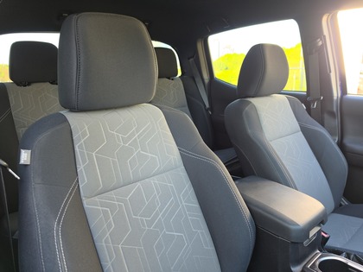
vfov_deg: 58.9
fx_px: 241
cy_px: 136
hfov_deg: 73.9
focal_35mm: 23
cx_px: 182
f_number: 1.4
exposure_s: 1/180
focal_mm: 6.5
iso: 80
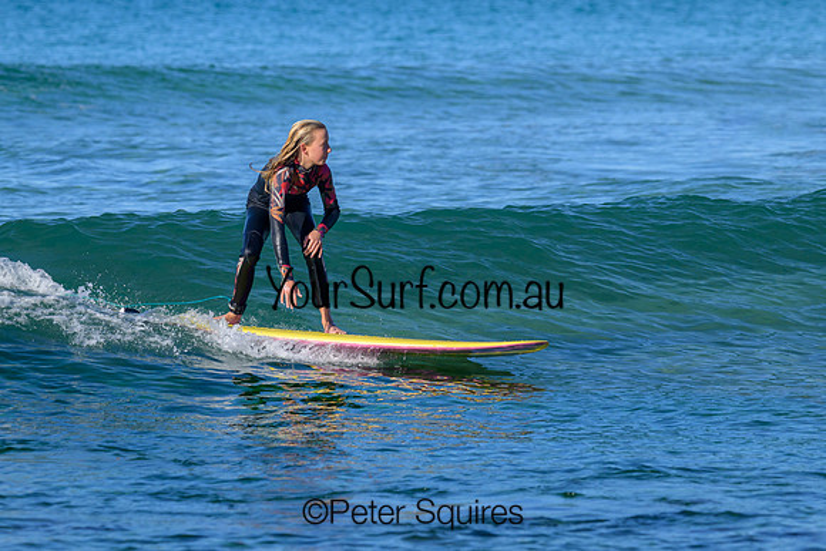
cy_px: 188
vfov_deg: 3.4
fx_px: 9150
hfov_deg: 5.2
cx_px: 436
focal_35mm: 399
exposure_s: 1/1600
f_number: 7.1
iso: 280
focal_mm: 290
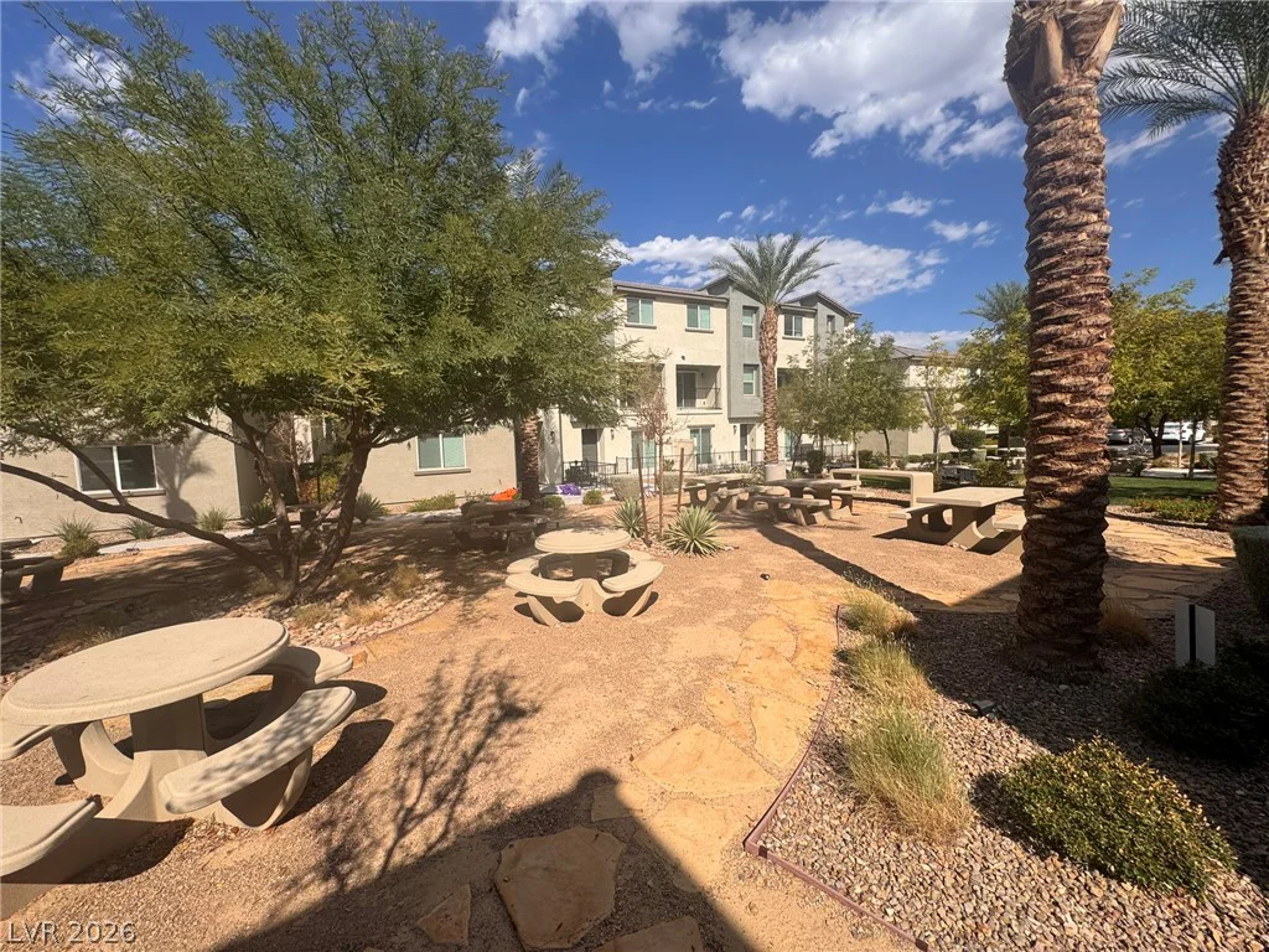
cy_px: 476
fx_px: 513
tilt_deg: -6.5
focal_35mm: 14
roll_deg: +1.5
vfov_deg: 85.7
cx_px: 634
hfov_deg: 102.1
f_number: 2.2
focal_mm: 2.22
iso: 50
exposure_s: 1/3390
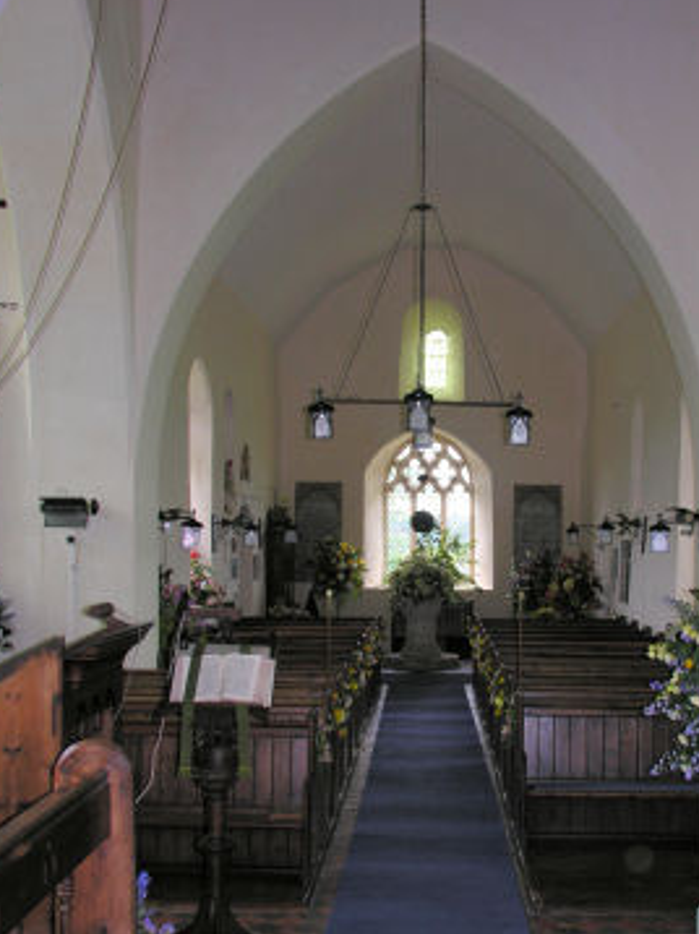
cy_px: 517
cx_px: 411
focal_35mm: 45
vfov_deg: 42.0
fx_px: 1213
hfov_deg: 32.1
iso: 78
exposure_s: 1/60.1
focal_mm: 8.9
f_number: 2.8
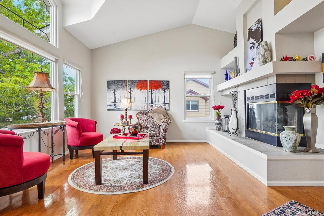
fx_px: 162
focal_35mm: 18
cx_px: 162
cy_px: 108
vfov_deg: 67.4
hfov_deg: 90.0
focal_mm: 12
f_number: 8
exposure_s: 1/30
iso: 400
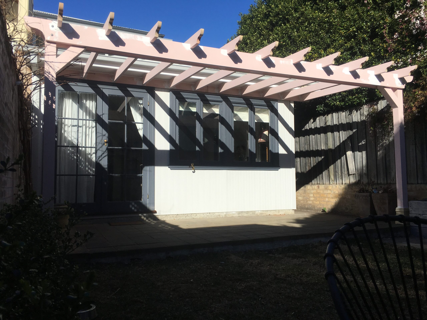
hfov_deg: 61.7
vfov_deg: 48.2
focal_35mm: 29
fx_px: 358
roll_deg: +0.9
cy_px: 160
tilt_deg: +4.9
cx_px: 214
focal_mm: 4.15
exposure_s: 1/2481
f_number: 2.2
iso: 25
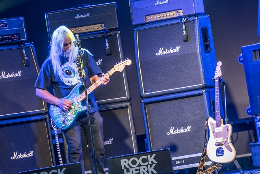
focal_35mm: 336
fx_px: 2427
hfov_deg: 6.1
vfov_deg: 4.1
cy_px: 85
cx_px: 136
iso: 800
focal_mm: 200
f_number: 2.8
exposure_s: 1/100
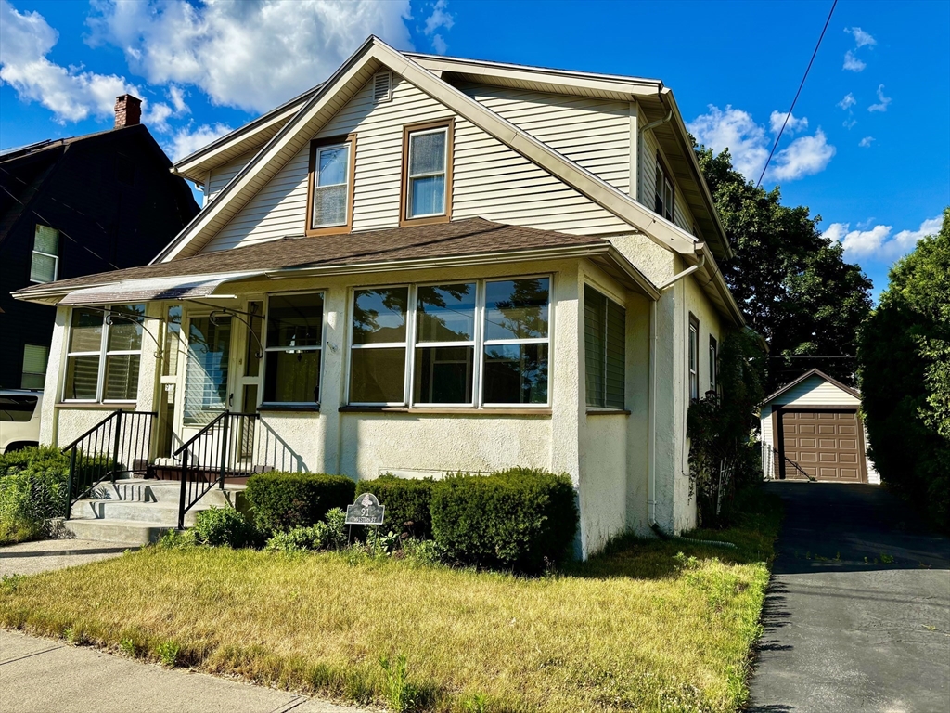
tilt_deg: +4.3
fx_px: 714
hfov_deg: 67.3
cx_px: 475
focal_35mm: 26
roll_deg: -2.3
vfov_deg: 53.1
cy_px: 356
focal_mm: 5.96
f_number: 1.6
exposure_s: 1/3650
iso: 50
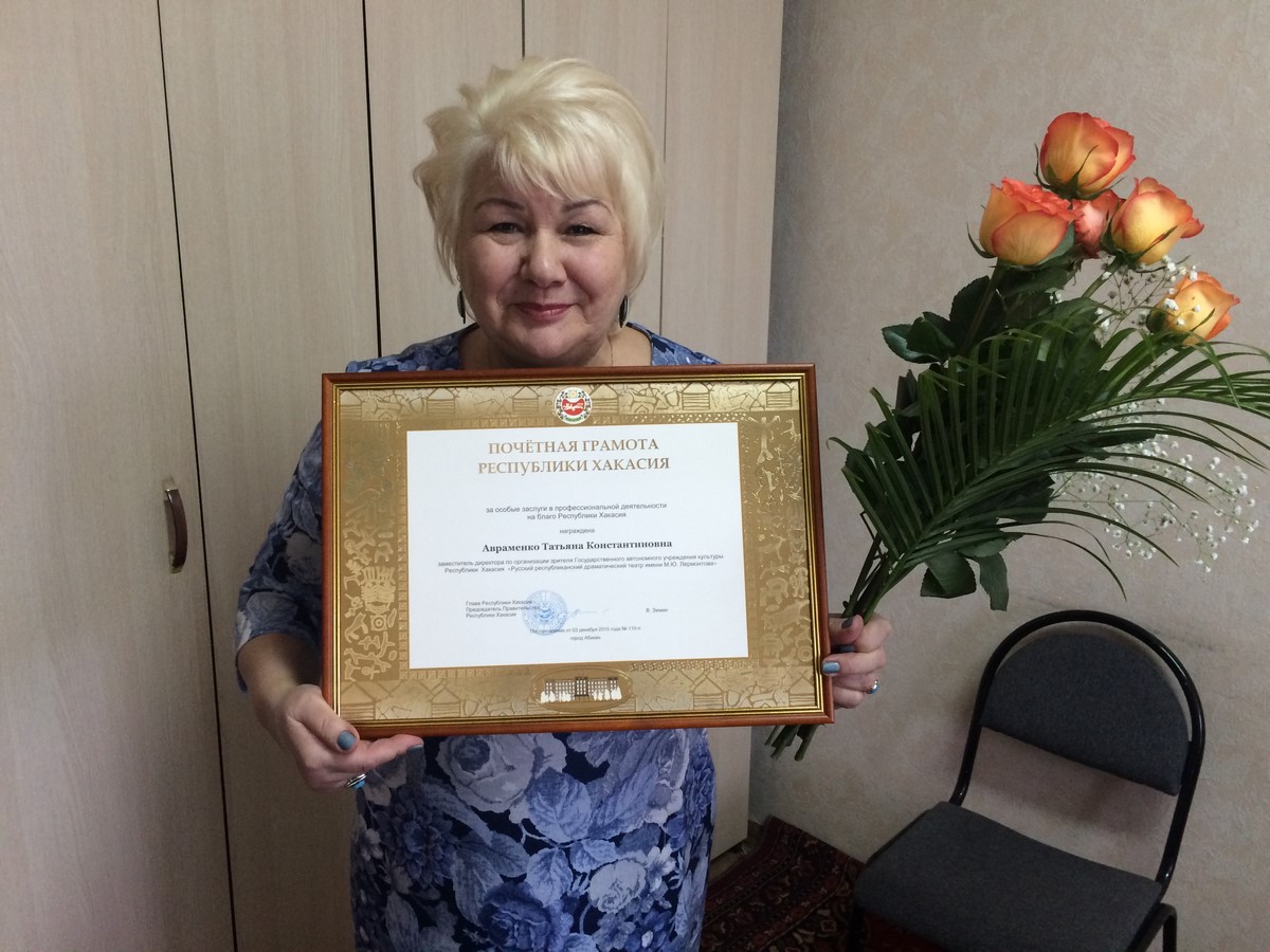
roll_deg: -1.1
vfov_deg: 48.2
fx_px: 1064
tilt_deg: -17.2
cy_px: 476
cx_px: 635
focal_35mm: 29
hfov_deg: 61.7
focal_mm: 4.15
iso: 80
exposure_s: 1/33
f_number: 2.2
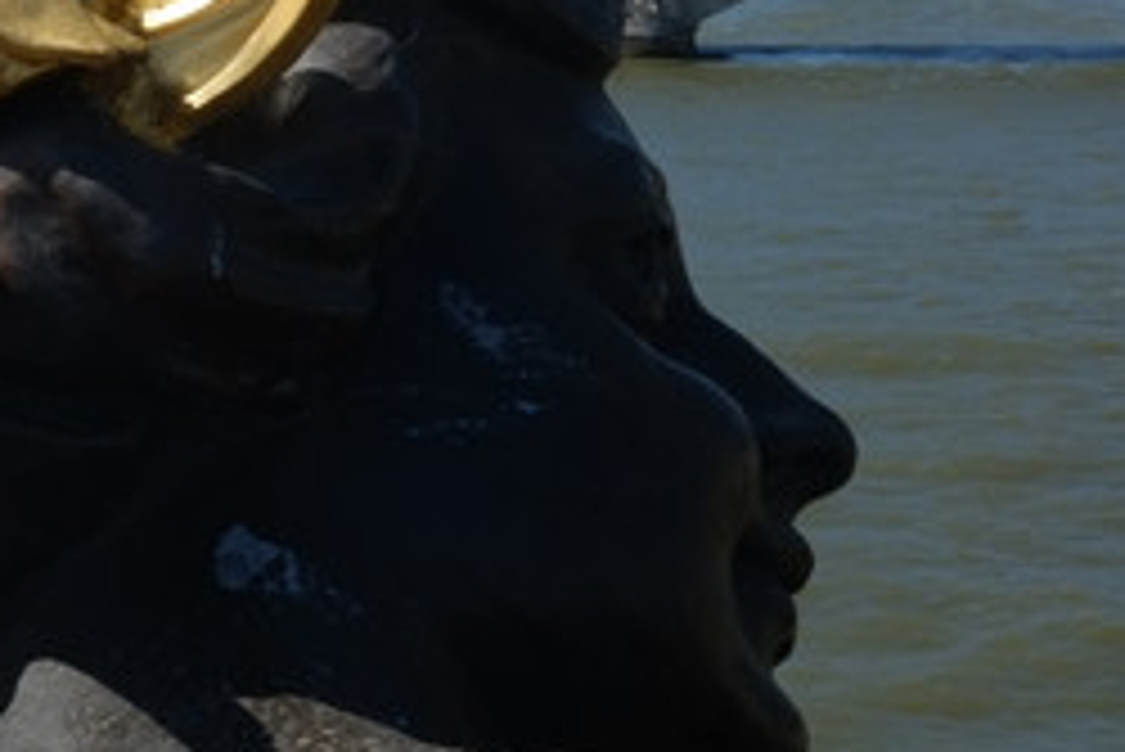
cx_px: -158
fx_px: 3283
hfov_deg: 18.6
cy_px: 7
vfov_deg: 12.9
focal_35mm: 105
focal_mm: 27
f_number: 13
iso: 200
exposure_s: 1/350
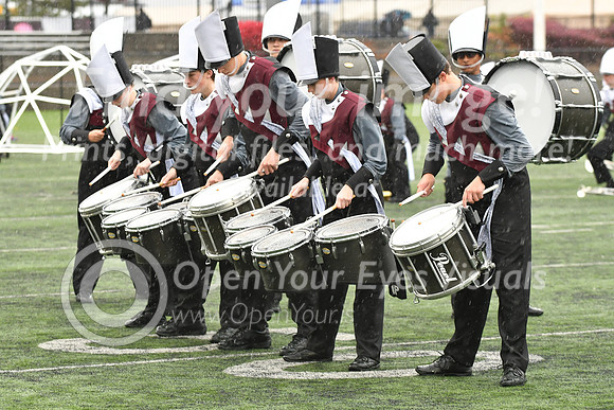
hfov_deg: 11.4
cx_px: 307
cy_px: 205
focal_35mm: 180
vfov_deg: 7.6
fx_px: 3071
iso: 1000
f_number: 4
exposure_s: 1/400
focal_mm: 120
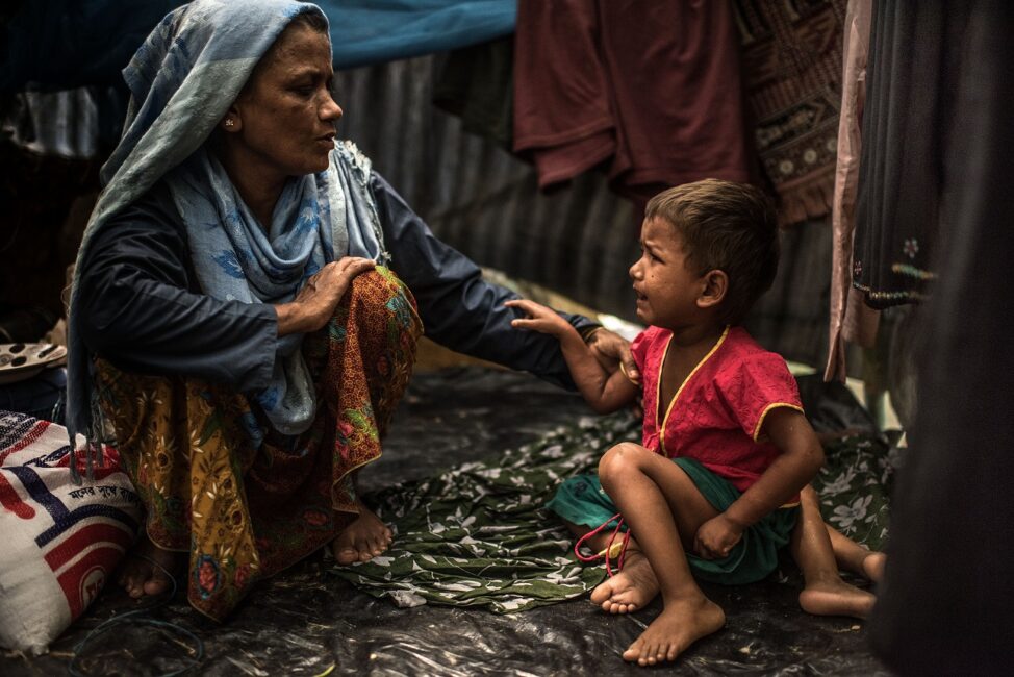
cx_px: 507
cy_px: 338
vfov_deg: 37.9
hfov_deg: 54.4
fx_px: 986
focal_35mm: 35
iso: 800
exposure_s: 1/2500
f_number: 1.4
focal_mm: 35
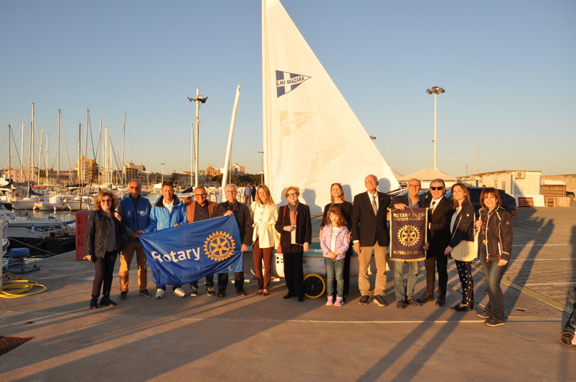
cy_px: 191
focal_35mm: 27
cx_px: 288
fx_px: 431
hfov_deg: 67.5
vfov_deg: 47.8
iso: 200
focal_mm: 18
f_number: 7.1
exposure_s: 1/200
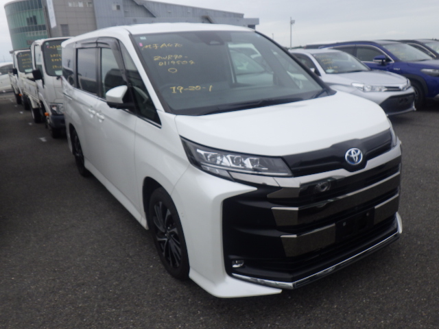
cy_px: 164
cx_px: 220
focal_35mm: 28
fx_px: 355
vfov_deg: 49.7
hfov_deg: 63.4
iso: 125
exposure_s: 1/800
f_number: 4.2
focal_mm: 5
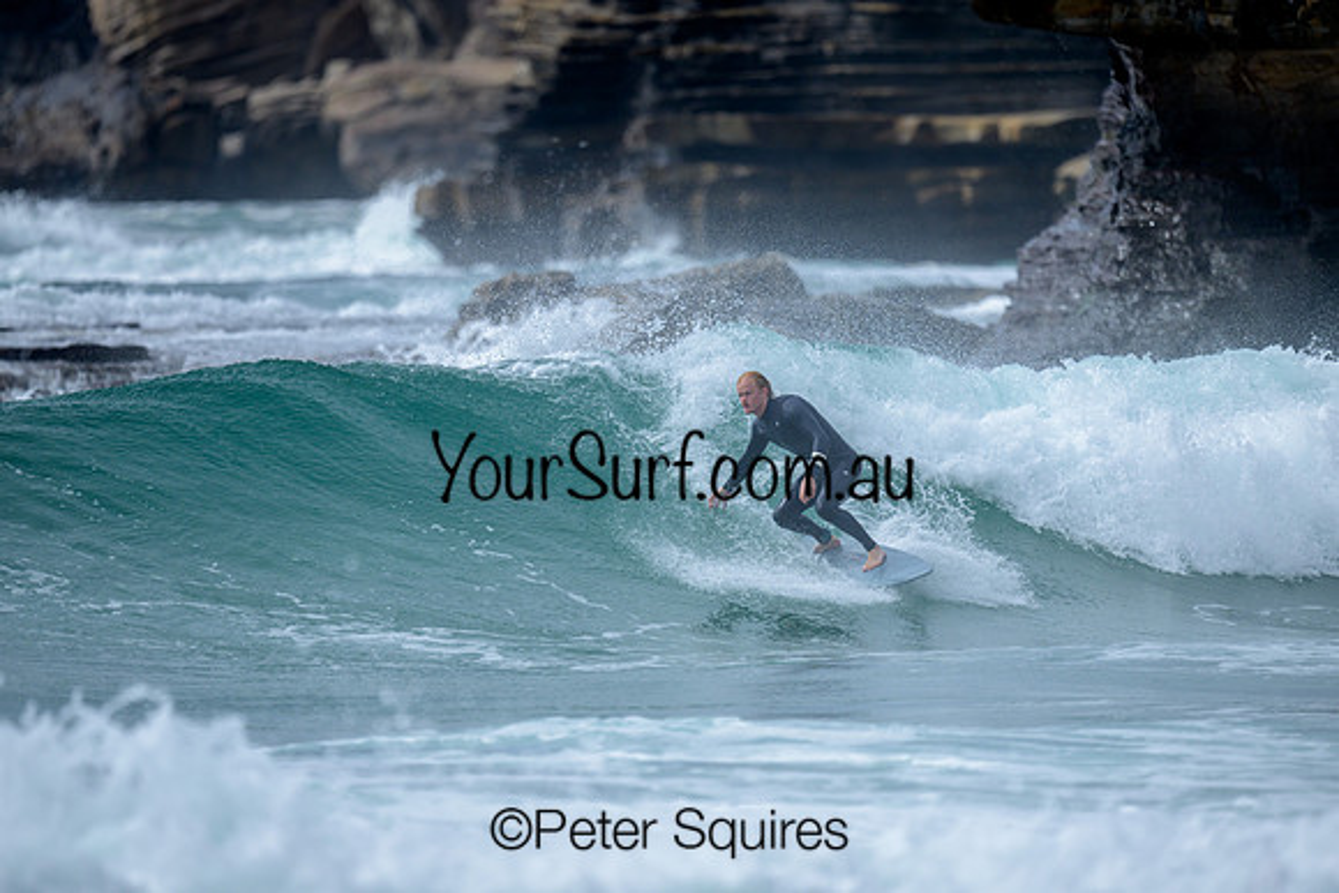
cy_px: 446
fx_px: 29761
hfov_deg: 2.6
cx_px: 670
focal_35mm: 800
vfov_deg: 1.7
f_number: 6.3
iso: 180
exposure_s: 1/2000
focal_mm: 800
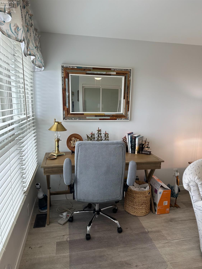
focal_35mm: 24
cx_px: 101
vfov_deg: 71.6
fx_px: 187
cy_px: 134
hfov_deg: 56.8
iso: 80
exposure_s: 1/120
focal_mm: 6.86
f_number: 1.78
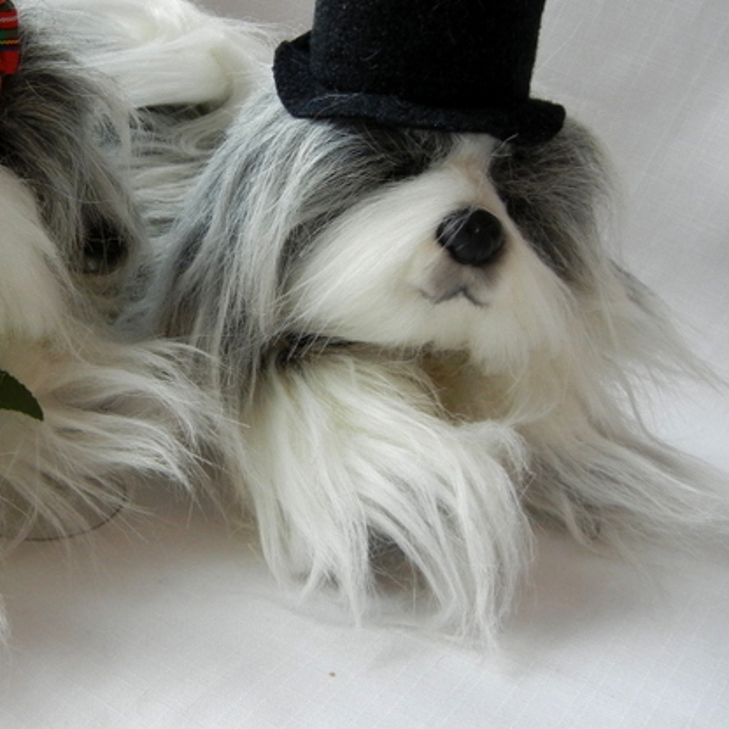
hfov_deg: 32.0
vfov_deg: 33.2
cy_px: 272
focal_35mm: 51
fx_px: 1215
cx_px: 91
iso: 180
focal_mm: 5.4
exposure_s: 1/30
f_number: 3.5
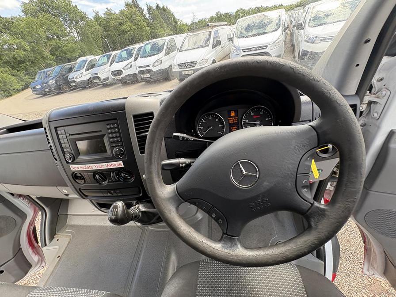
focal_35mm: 14
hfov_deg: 102.1
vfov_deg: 85.7
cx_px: 198
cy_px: 148
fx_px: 160
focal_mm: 2.22
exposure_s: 1/99
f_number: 2.2
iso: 64
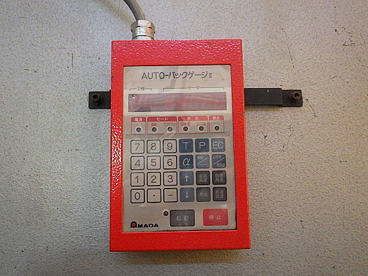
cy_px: 138
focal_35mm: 28
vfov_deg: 49.7
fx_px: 298
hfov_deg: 63.4
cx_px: 184
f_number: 3.5
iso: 500
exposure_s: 1/45
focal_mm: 5
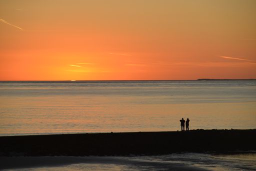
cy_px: 86
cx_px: 128
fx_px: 1423
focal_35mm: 200
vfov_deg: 6.9
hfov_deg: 10.3
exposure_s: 1/320
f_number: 7.1
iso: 200
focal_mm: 200
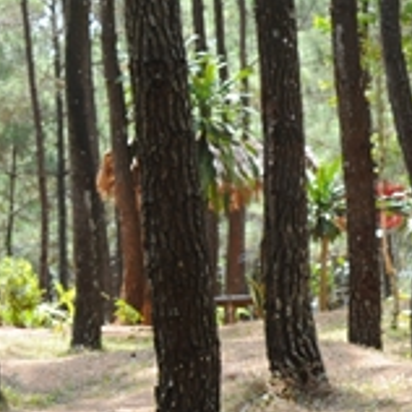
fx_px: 3555
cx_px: -198
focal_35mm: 264
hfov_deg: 6.5
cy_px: 188
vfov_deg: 6.6
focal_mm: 70
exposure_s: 1/400
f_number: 10
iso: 2000
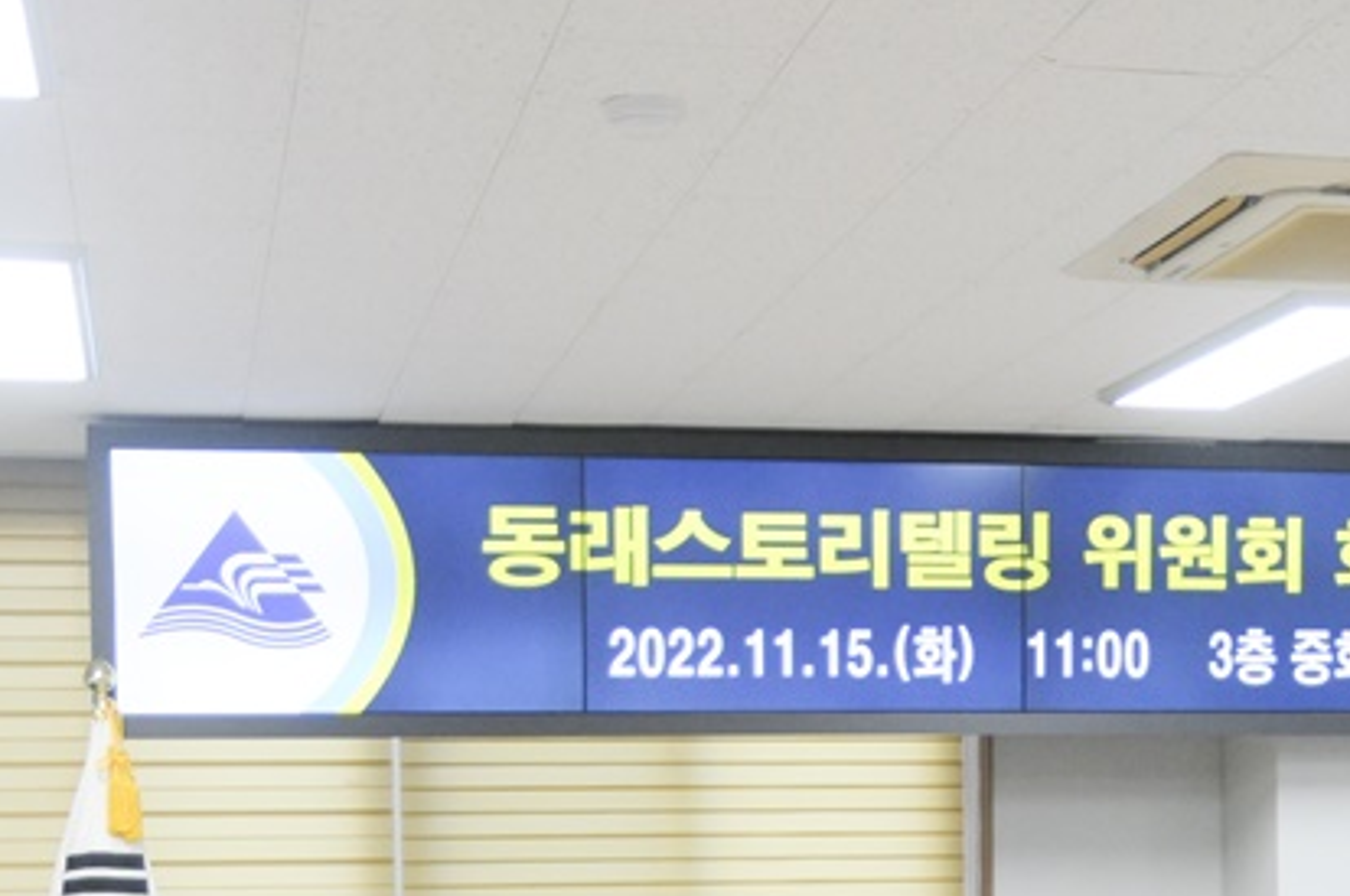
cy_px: 948
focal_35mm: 87
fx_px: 3259
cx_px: 1122
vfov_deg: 15.3
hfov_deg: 23.0
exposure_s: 1/200
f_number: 3.2
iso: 1000
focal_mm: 24
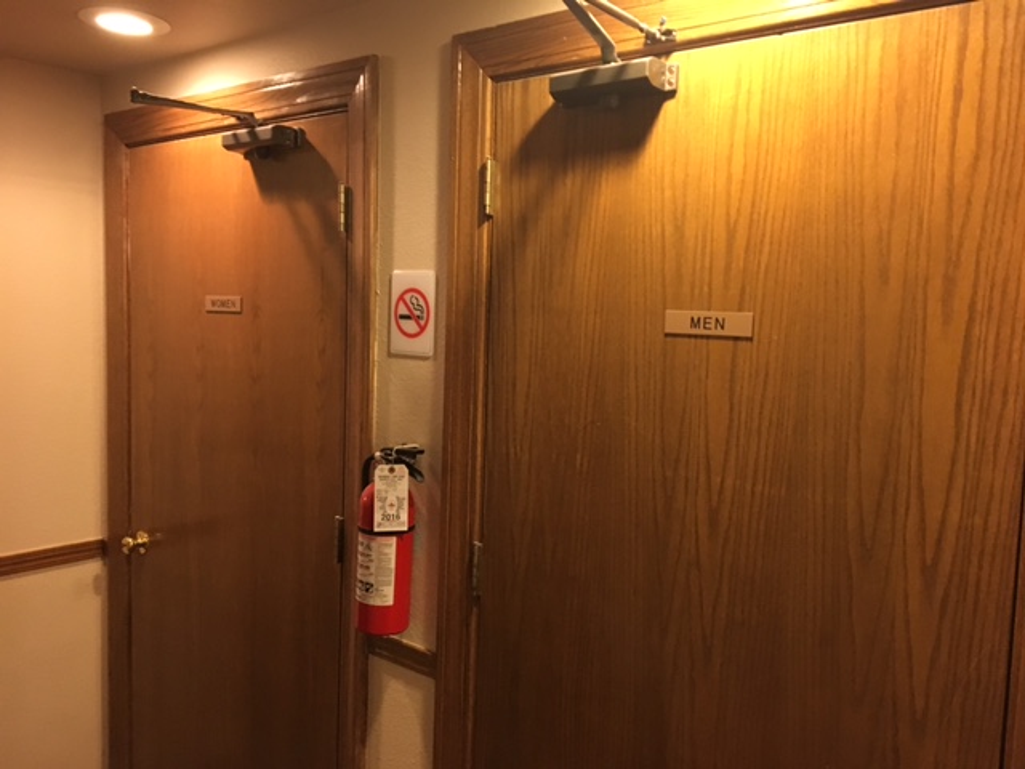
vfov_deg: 48.2
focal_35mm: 29
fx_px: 859
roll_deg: -1.8
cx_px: 512
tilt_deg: -4.2
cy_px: 384
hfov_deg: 61.7
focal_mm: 4.15
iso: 200
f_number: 2.2
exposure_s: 1/17
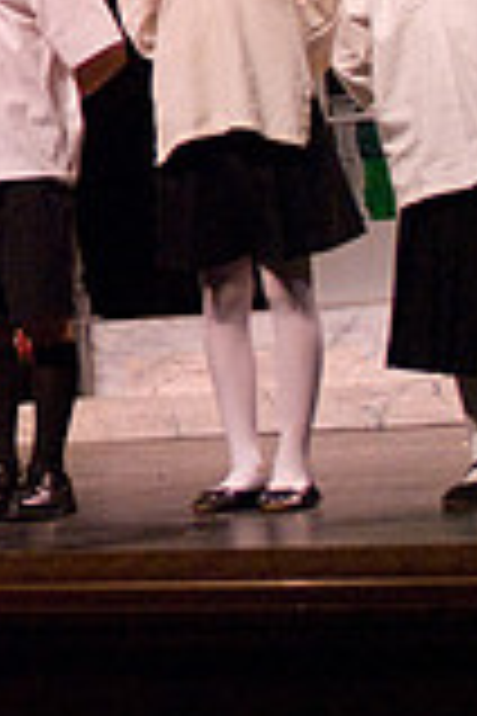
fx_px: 3041
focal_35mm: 153
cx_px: -423
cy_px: -108
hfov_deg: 8.6
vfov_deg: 13.1
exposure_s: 1/200
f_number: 2.8
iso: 1600
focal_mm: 28
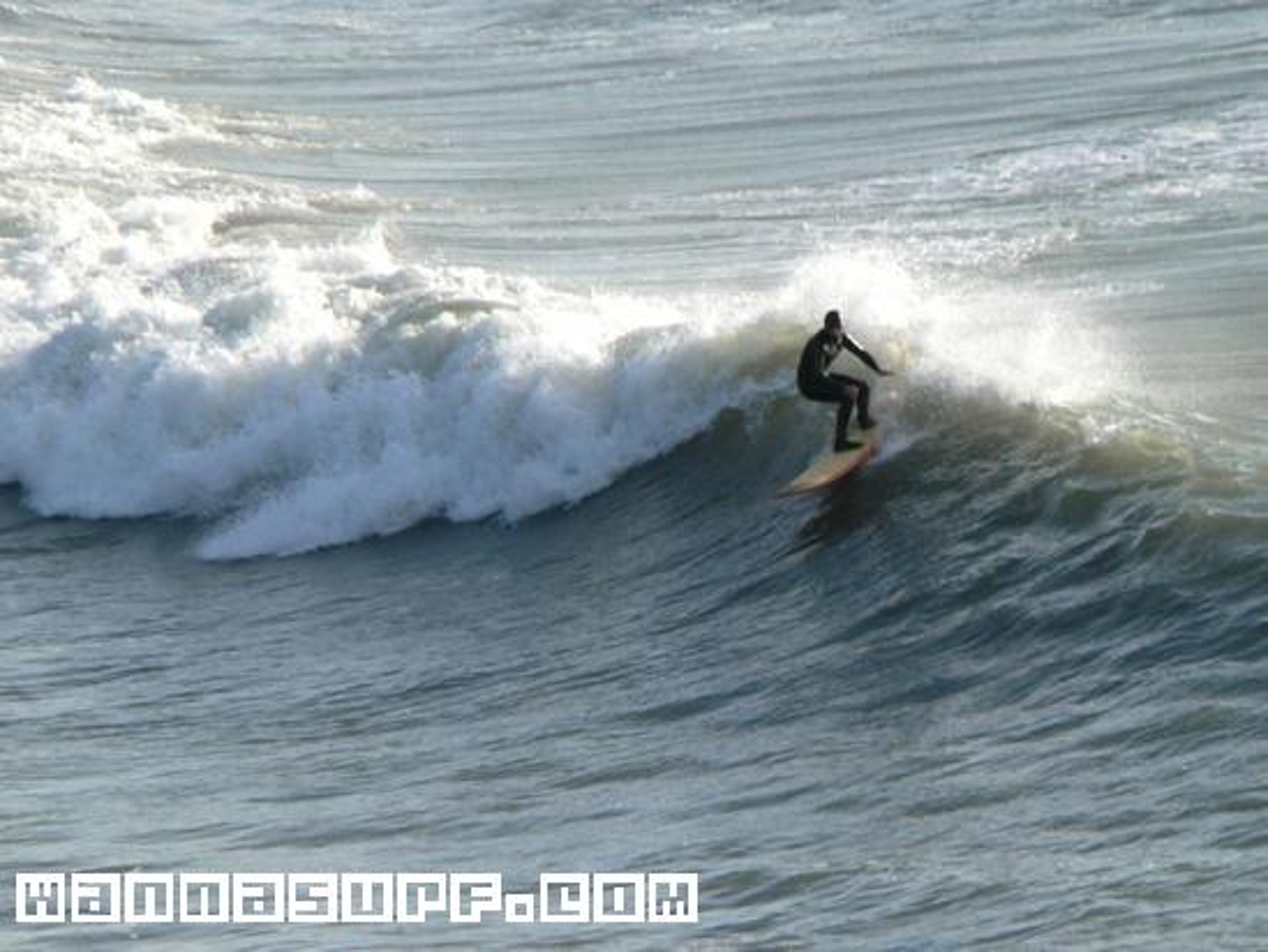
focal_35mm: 432
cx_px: 634
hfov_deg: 4.6
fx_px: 15828
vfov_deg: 3.4
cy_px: 476
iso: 80
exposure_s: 1/500
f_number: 4.5
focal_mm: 72
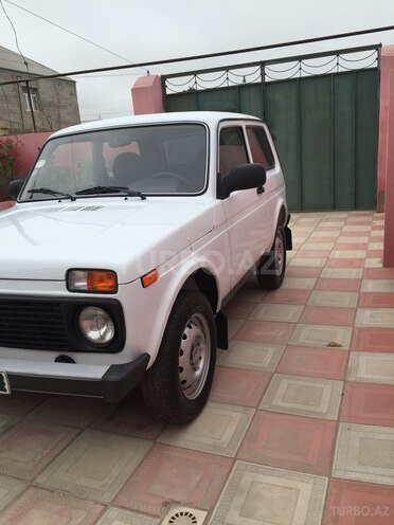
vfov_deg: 61.7
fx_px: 440
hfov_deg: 48.2
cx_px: 197
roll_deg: +5.3
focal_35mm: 29
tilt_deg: -15.3
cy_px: 262
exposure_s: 1/573
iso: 32
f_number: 2.2
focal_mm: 4.15
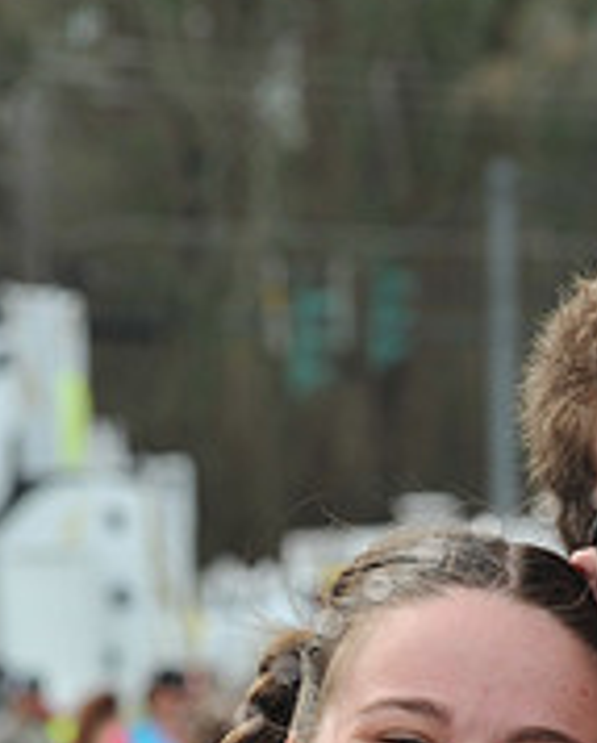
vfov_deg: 3.4
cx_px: 660
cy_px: 981
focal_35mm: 565
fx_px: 12447
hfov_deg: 2.7
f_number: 13
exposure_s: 1/100
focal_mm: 185
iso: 200
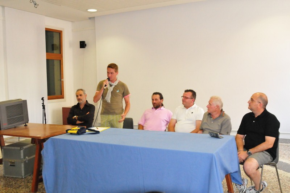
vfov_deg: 36.8
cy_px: 96
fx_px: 290
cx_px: 145
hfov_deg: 53.2
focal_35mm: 36
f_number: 4
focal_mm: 24
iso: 3200
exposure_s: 1/250
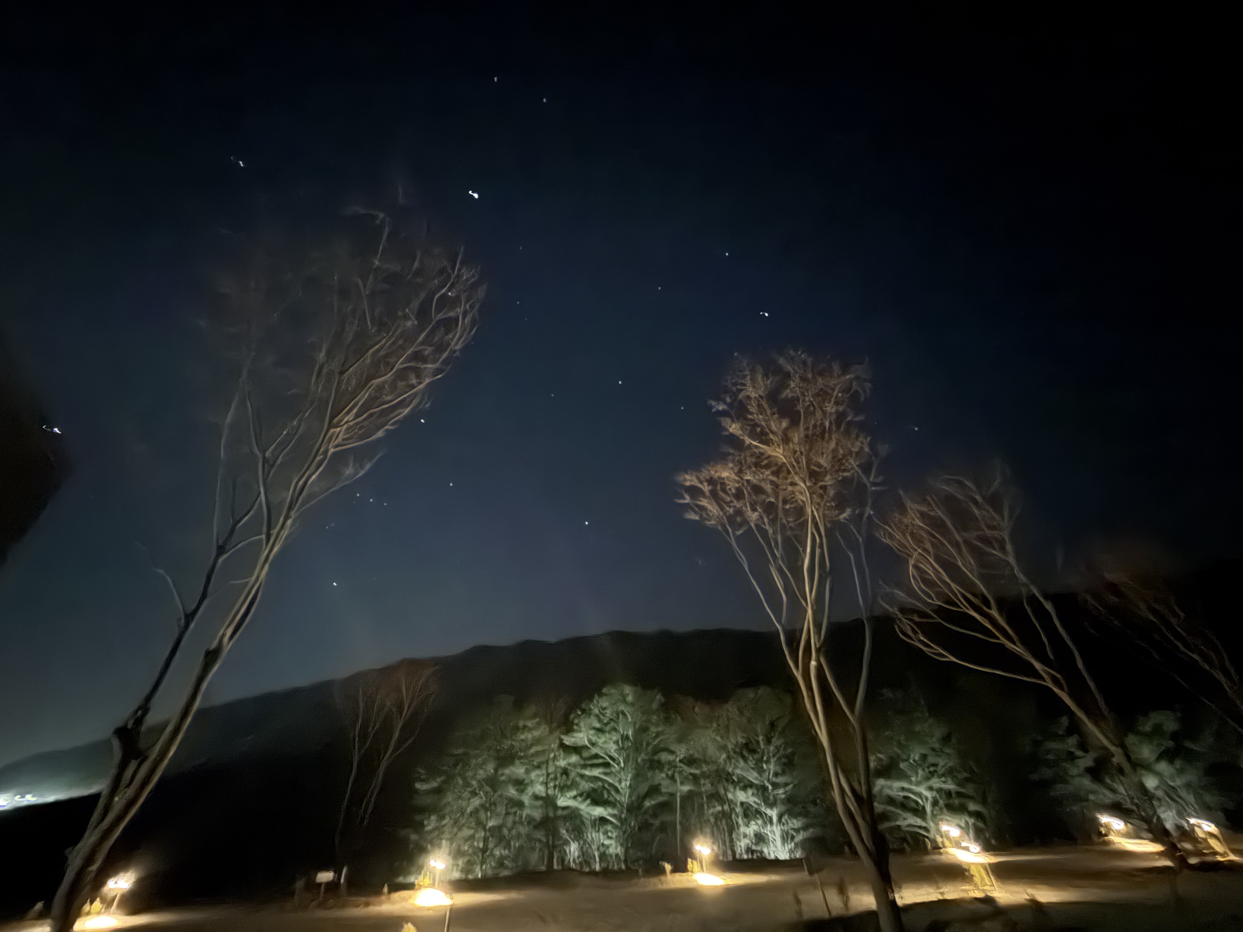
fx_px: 503
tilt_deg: +35.5
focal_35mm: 14
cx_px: 622
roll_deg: +1.3
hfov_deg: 102.1
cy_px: 466
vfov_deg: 85.7
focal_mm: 2.22
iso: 8000
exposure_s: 1/2
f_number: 2.2
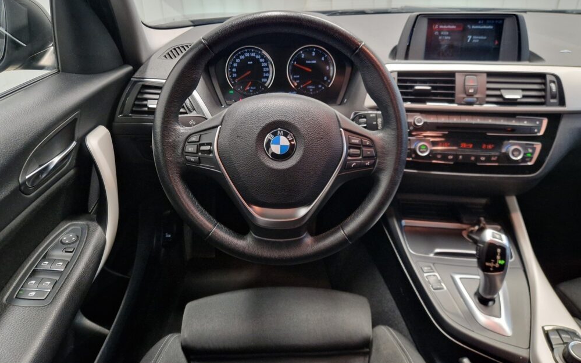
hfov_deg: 72.6
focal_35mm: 25
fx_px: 396
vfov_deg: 49.1
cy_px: 157
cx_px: 294
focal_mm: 5.4
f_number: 1.8
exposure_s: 1/50
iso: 640
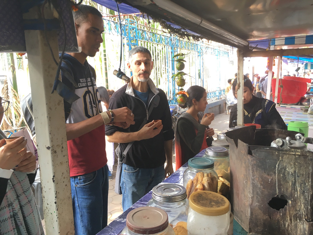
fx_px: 262
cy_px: 118
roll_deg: +2.4
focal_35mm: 29
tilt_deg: -8.0
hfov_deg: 61.7
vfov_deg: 48.2
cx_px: 156
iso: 32
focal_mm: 4.15
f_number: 2.2
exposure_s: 1/33
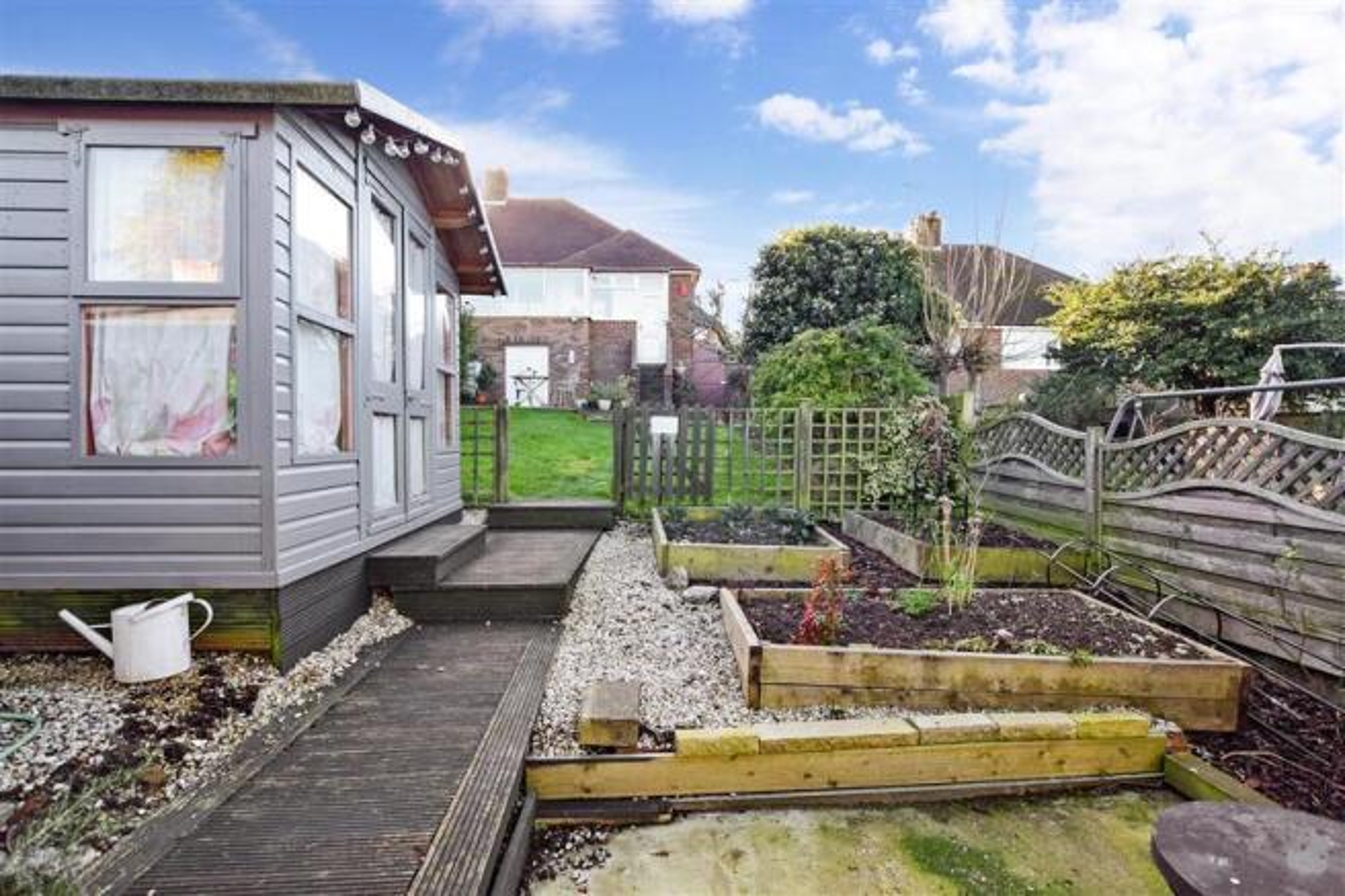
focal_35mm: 17
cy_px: 448
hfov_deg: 92.5
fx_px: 644
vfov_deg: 69.6
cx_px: 672
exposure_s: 1/125
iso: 400
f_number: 8
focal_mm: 11.5
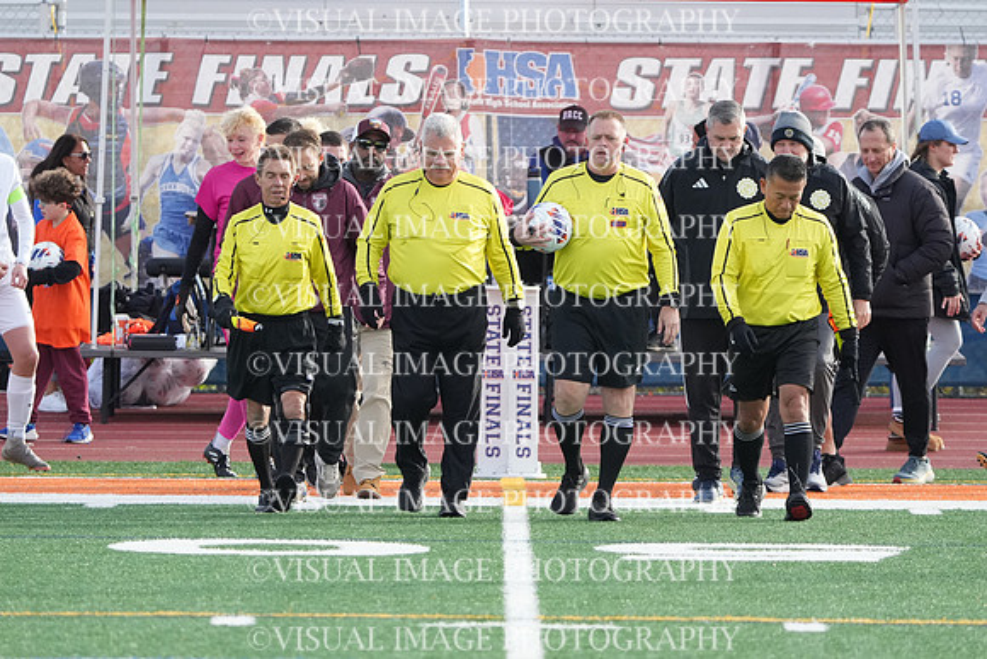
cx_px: 494
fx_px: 12258
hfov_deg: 4.6
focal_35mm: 447
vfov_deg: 3.1
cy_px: 330
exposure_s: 1/1250
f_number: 6.3
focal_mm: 298
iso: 1250
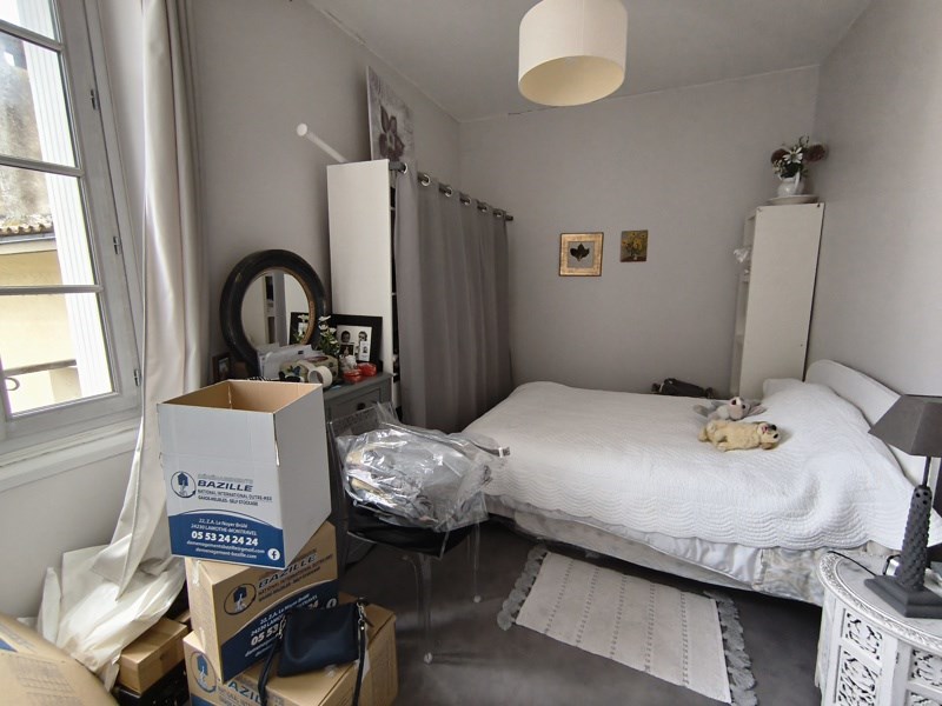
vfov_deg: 81.7
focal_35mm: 15
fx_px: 408
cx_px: 471
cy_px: 353
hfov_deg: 98.2
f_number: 2.2
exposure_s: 1/33.3
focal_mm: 1.65
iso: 500
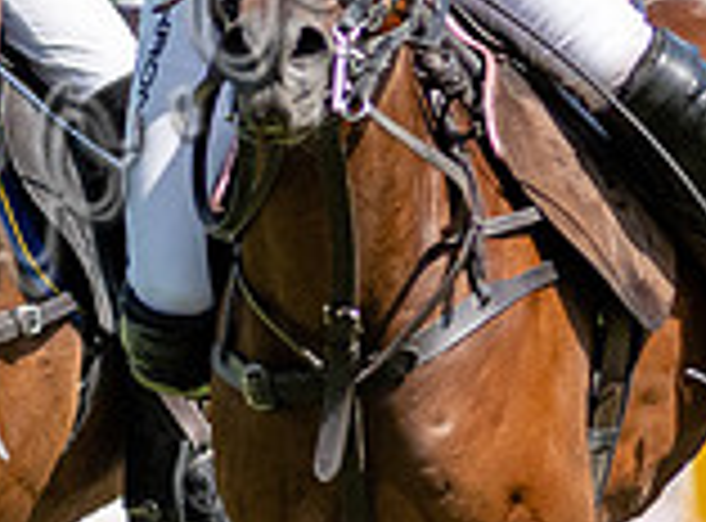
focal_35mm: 2335
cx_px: 334
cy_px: 617
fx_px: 47369
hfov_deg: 0.9
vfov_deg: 0.6
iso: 400
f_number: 2.8
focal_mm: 300
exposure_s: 1/8000
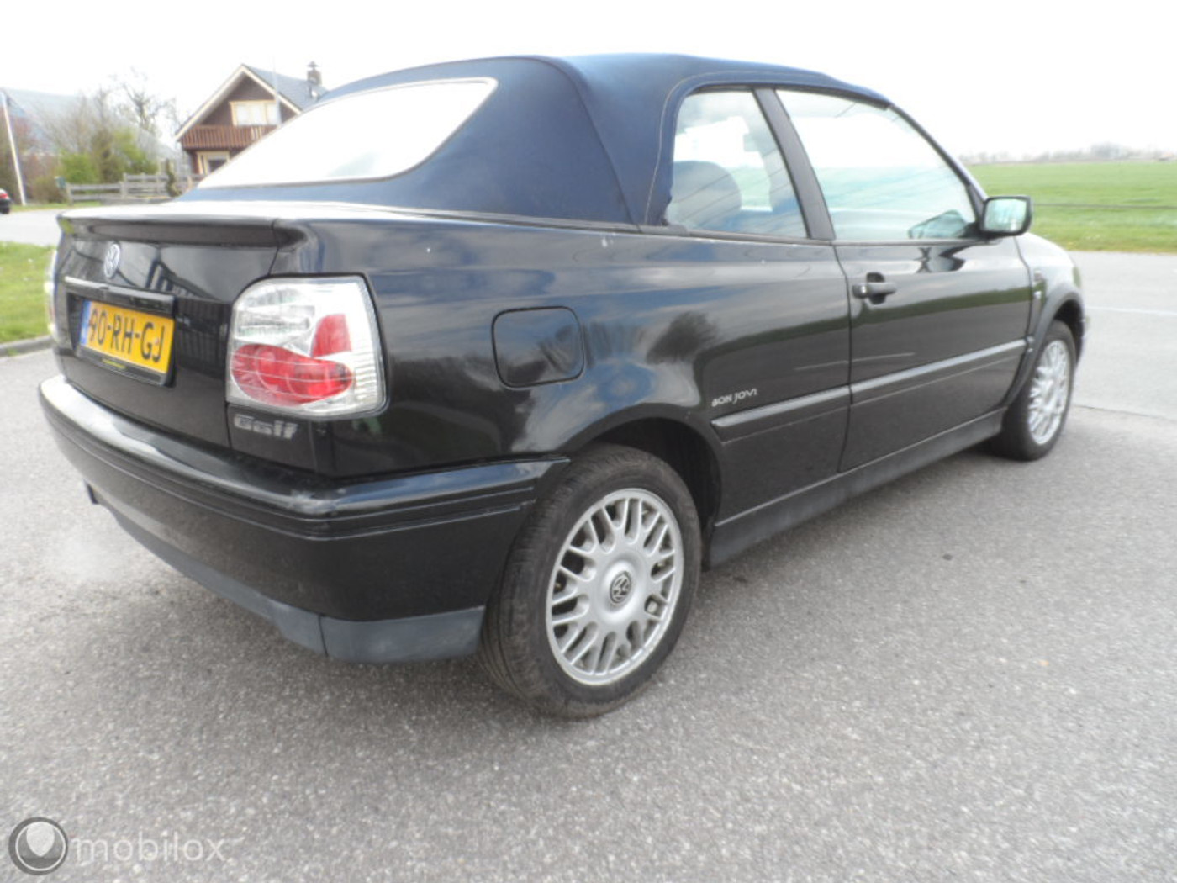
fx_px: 816
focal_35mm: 24
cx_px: 588
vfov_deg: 56.8
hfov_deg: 71.6
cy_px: 442
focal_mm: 4
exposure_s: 1/180
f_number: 3.2
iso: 80
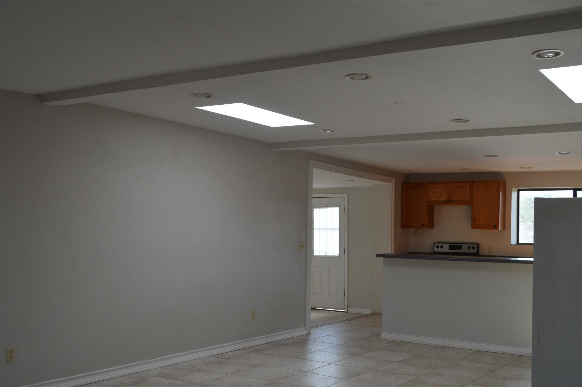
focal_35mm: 42
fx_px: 678
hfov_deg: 46.4
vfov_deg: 31.8
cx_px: 316
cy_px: 213
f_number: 5.6
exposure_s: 1/125
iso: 360
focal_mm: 24
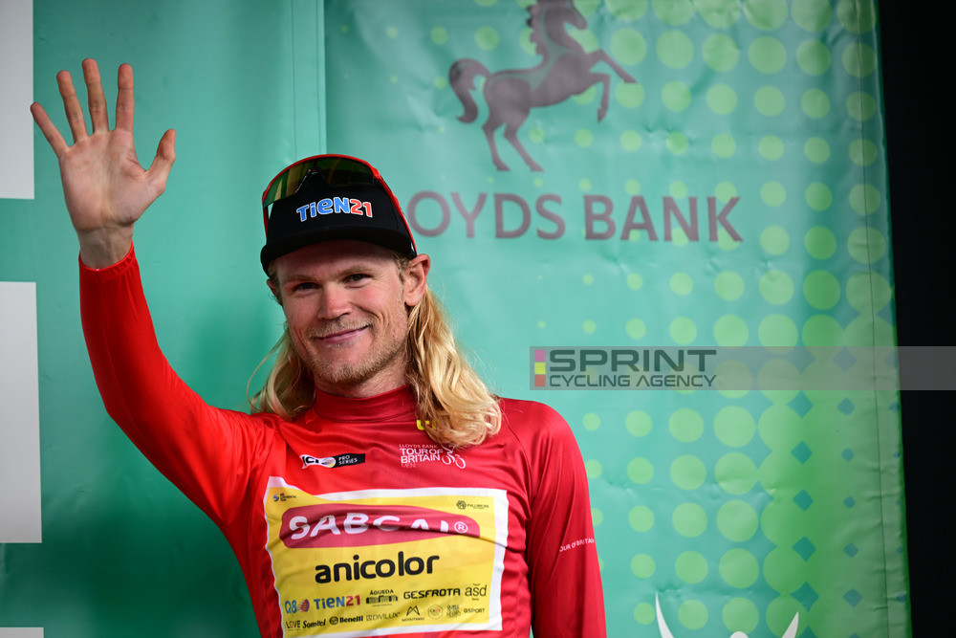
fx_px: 6905
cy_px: 319
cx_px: 478
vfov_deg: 5.3
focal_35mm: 260
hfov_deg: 7.9
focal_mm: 260
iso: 320
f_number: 5
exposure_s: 1/500
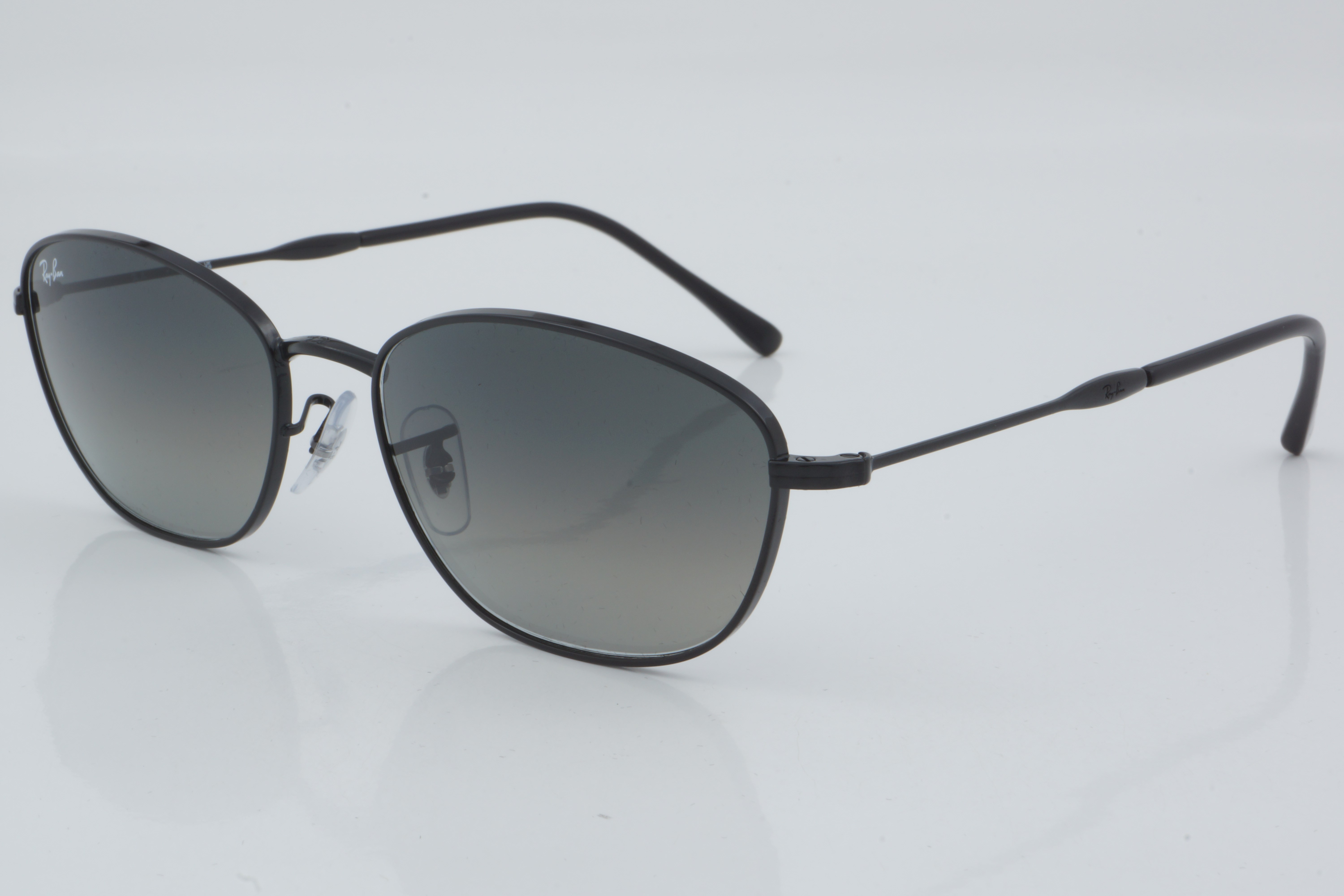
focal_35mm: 75
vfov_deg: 18.2
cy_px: 448
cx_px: 672
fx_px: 2800
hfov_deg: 27.0
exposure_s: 1/4
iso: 100
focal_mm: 50
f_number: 29
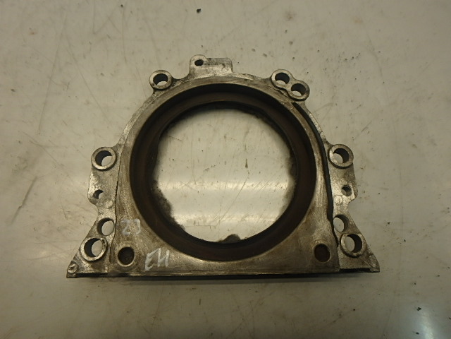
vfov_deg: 63.4
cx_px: 226
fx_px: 274
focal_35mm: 21
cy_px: 170
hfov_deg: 79.0
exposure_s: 1/60
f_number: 3.5
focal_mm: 3.7
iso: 125
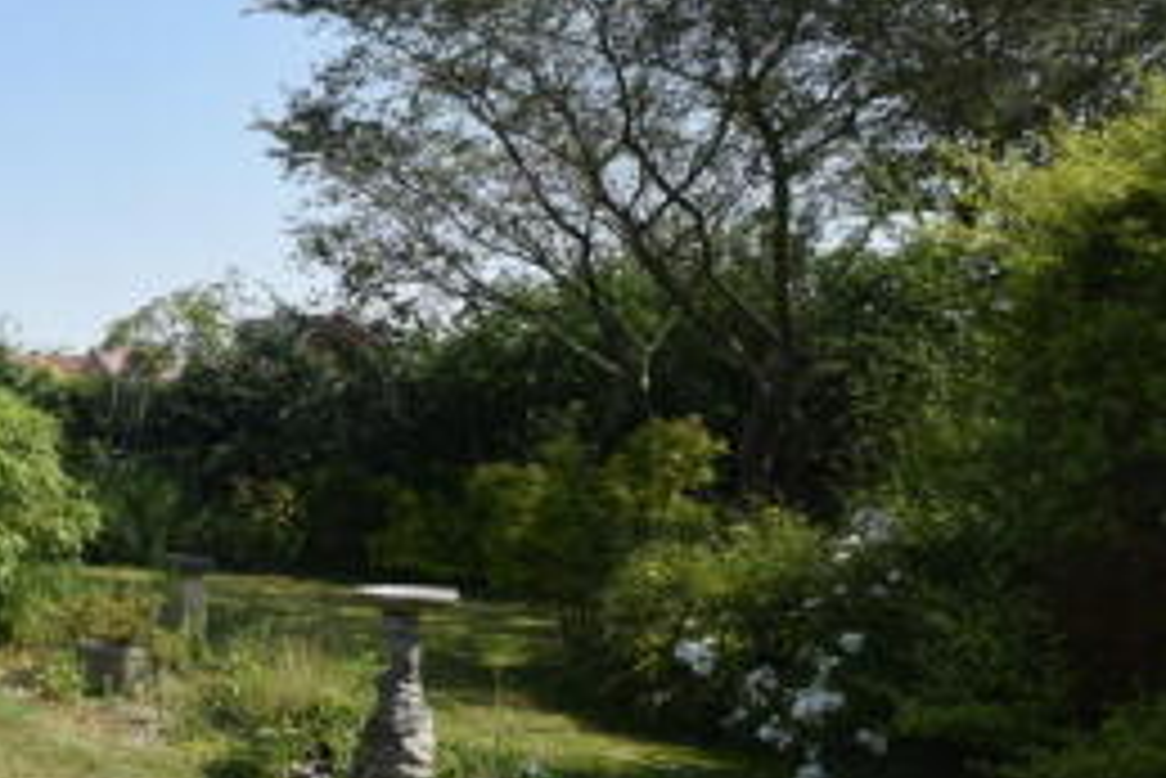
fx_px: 1231
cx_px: -196
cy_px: 537
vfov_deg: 34.7
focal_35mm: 38
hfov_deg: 38.8
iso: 200
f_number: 9
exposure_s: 1/320
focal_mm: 10
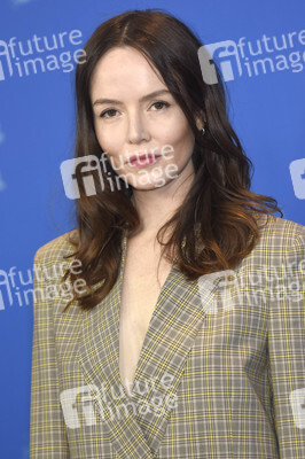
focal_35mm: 262
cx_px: 152
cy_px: 230
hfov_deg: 5.2
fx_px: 3341
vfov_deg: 7.9
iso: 640
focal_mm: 175
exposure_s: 1/400
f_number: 3.2
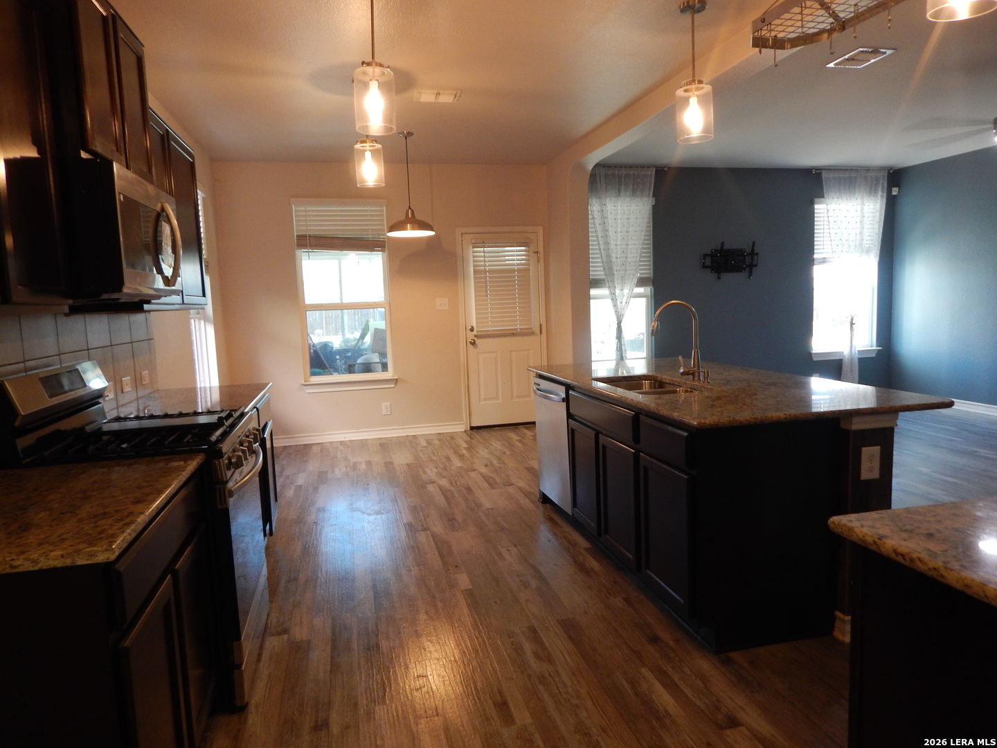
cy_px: 374
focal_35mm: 23
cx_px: 498
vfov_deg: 58.9
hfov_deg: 73.9
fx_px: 662
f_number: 3
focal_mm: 4
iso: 200
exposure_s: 1/30
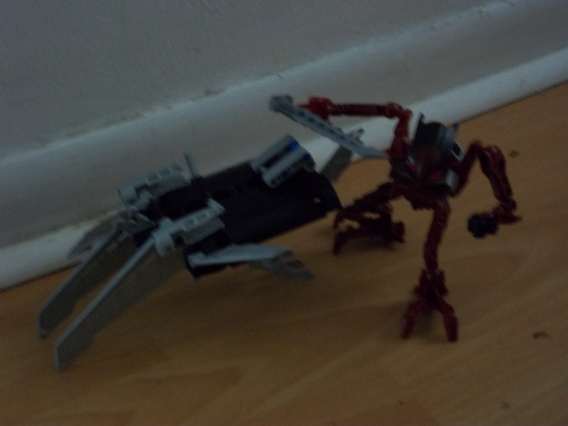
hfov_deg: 27.8
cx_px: 284
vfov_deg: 21.0
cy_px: 213
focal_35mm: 70
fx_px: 1149
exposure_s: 1/8
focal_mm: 12.5
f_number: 4.4
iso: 320
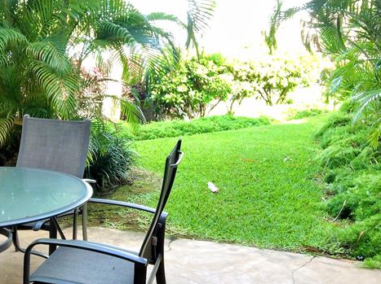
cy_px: 130
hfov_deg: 39.0
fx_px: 528
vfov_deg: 30.2
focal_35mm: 48
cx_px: 114
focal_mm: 3.3
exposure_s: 1/60
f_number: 2.4
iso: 50
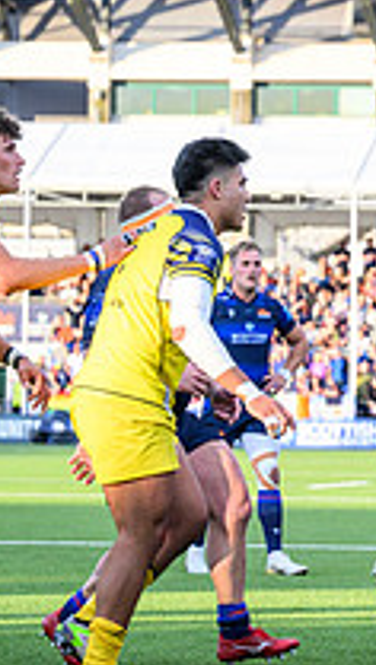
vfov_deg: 8.2
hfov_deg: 4.5
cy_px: 196
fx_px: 4666
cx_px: 883
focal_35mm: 264
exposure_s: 1/1600
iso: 800
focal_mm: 91
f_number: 3.2
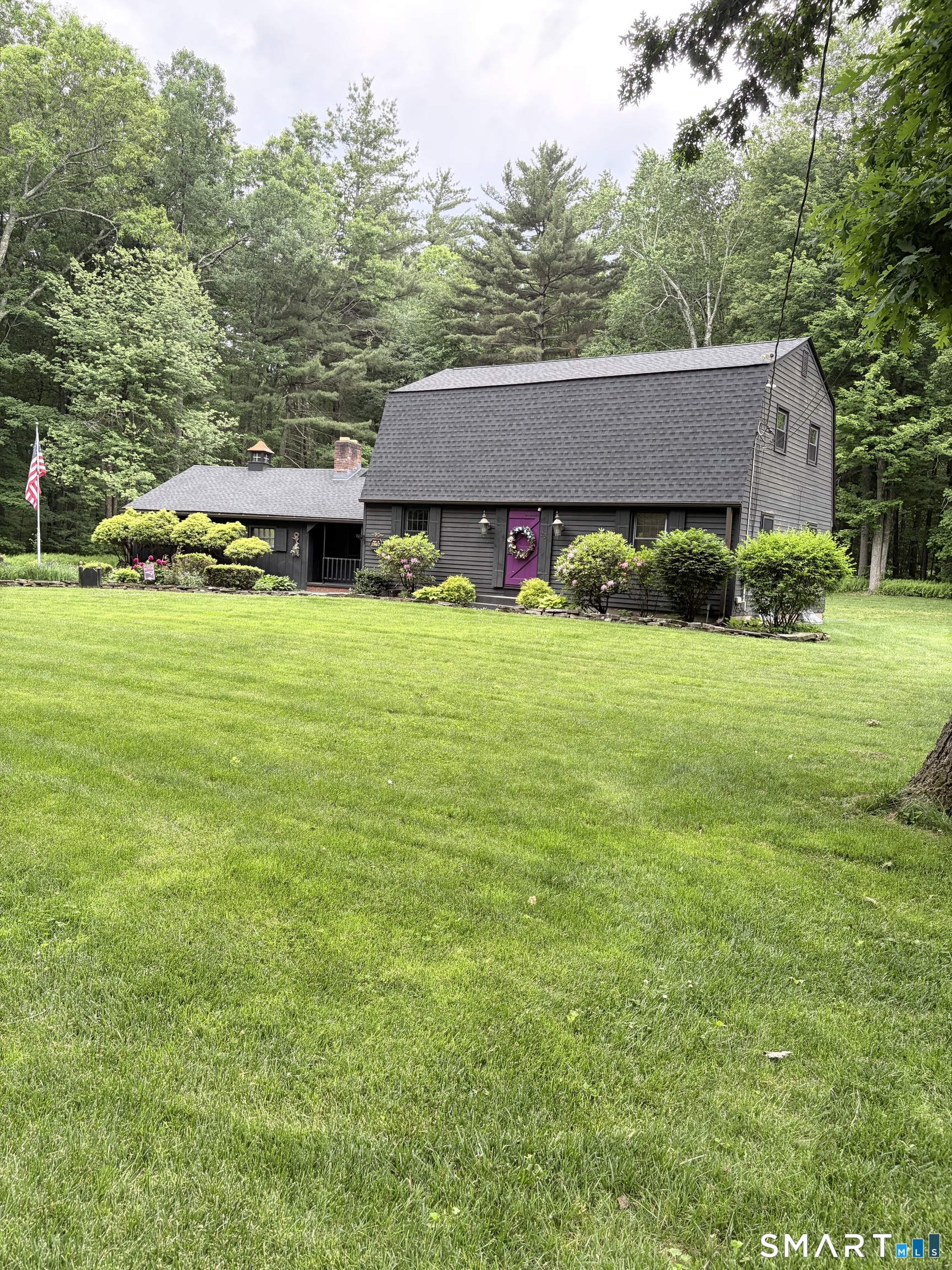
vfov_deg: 67.3
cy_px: 635
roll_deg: -3.4
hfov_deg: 53.1
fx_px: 953
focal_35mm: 26
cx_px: 476
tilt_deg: -5.8
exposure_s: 1/444
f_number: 1.6
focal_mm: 5.96
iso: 64
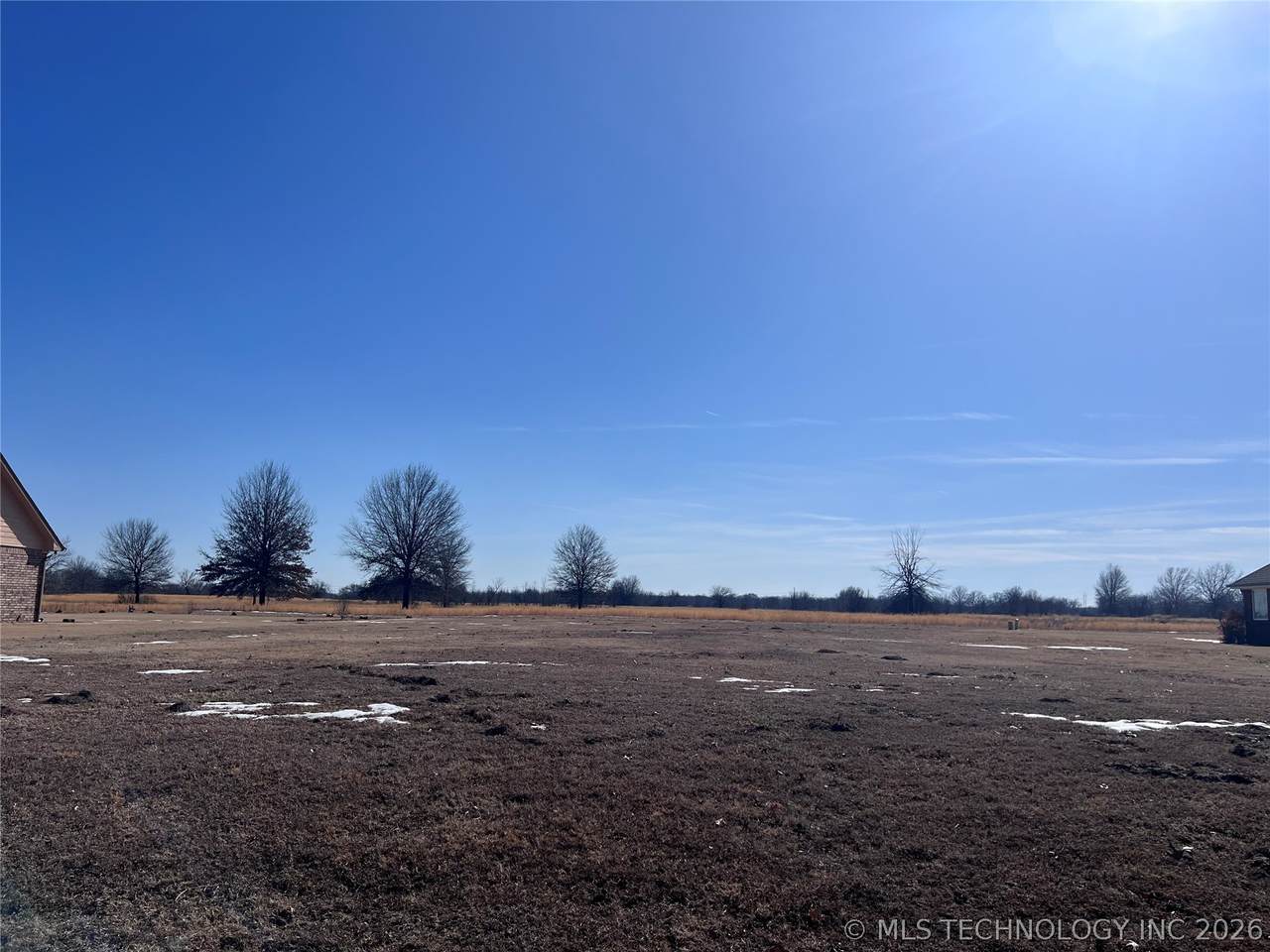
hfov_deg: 67.3
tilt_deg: +7.2
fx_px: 954
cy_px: 476
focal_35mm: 26
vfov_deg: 53.1
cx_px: 635
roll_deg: -1.9
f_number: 1.5
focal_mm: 5.7
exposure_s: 1/14286
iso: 50
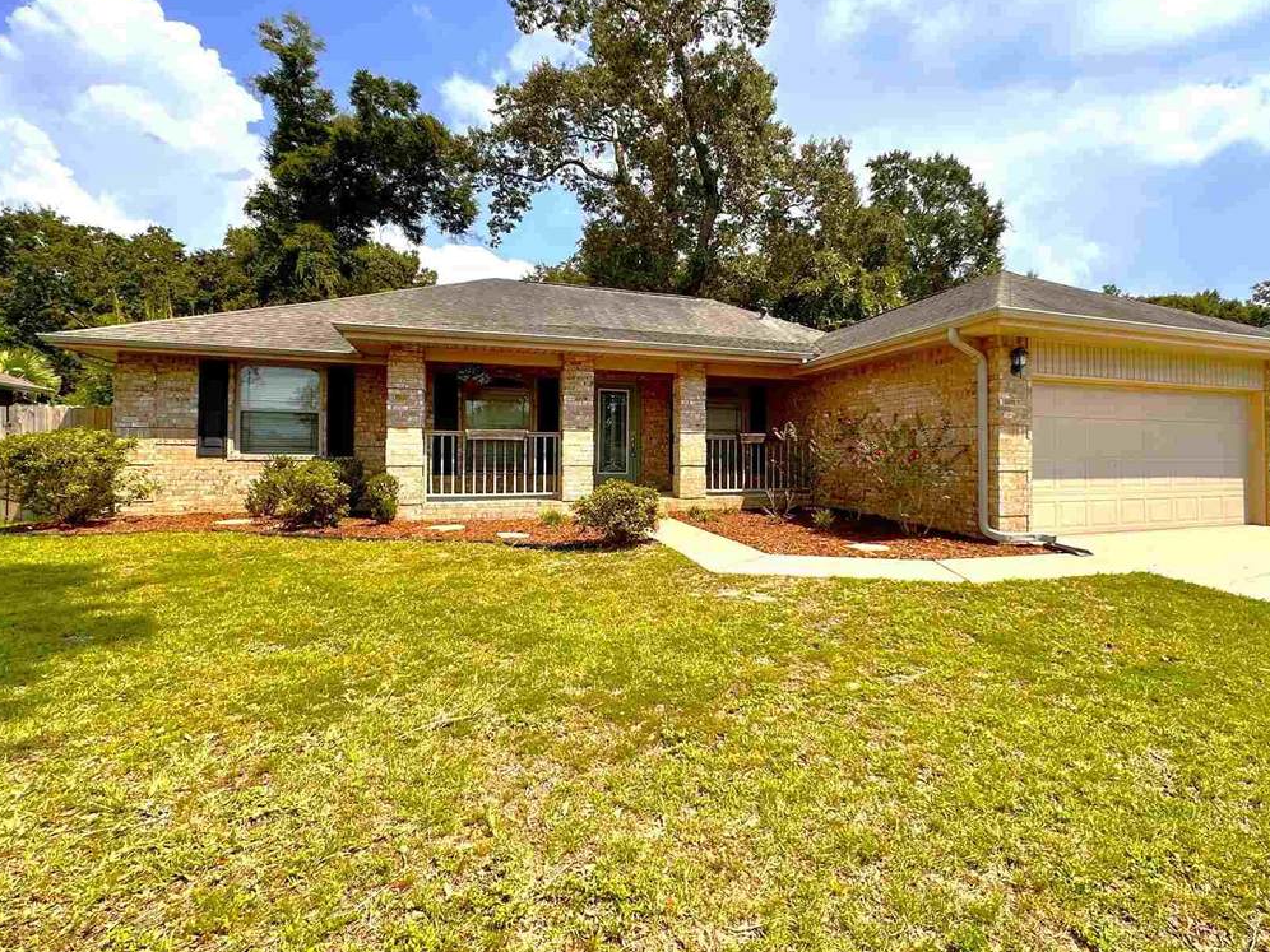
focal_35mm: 18
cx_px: 738
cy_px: 450
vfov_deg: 71.5
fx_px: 660
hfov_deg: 87.0
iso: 40
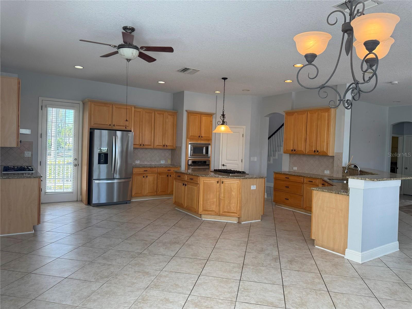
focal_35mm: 24
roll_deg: -2.7
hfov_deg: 71.6
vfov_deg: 56.8
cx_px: 206
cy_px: 154
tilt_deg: -1.5
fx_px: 286
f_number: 1.78
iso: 80
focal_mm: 6.76
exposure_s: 1/217
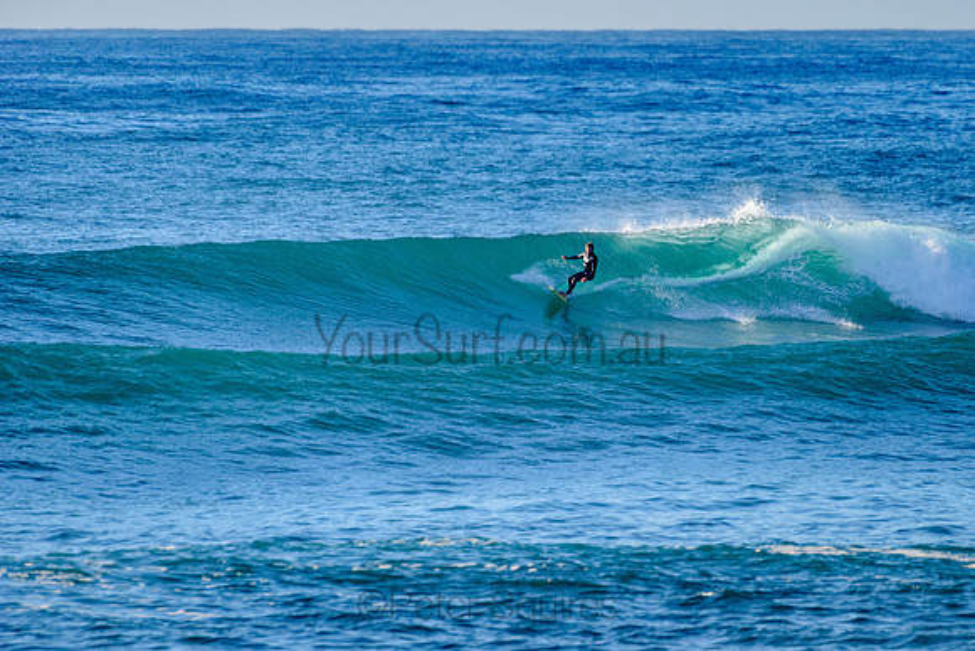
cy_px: 277
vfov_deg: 2.2
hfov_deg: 3.4
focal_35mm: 613
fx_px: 16611
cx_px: 598
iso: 280
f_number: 5.6
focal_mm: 500
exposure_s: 1/2000
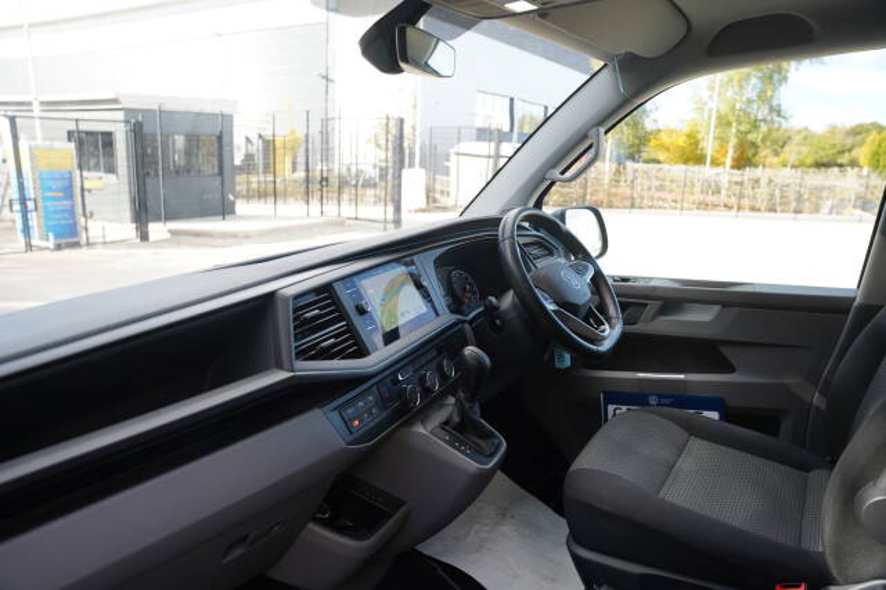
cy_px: 295
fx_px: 590
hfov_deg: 73.8
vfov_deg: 53.1
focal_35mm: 24
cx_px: 443
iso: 160
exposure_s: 1/60
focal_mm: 24
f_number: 4
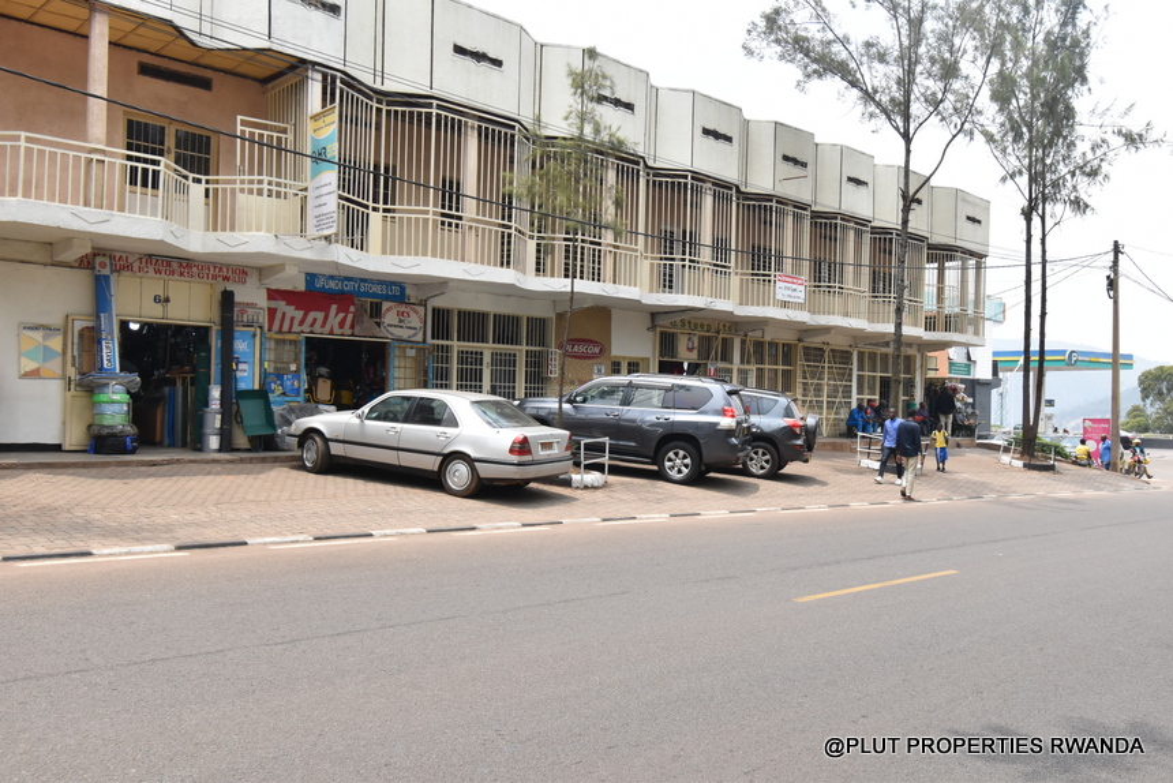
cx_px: 586
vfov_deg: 43.6
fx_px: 978
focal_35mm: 30
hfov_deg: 61.9
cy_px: 392
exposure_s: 1/750
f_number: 8
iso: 800
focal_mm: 20
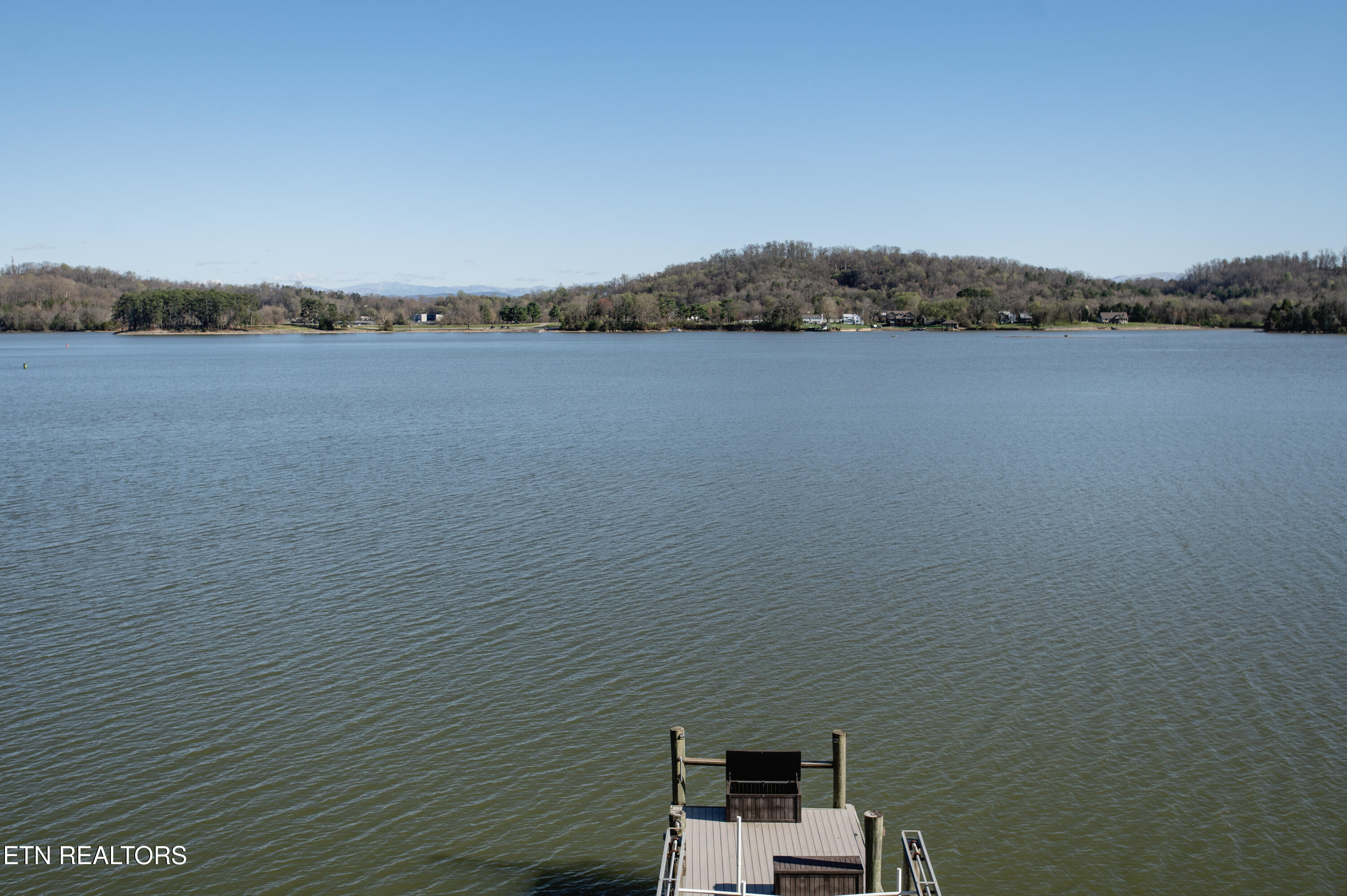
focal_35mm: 35
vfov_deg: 37.8
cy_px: 448
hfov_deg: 54.5
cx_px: 674
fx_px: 1309
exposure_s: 1/2000
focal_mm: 35
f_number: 4.5
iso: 200
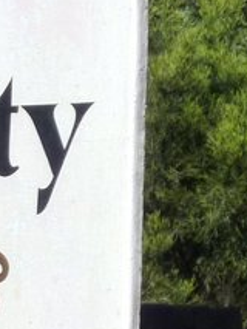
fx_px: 6720
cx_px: -400
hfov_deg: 2.1
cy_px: 303
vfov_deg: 2.8
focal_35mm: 707
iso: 125
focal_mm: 24.1
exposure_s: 1/1000
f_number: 6.3
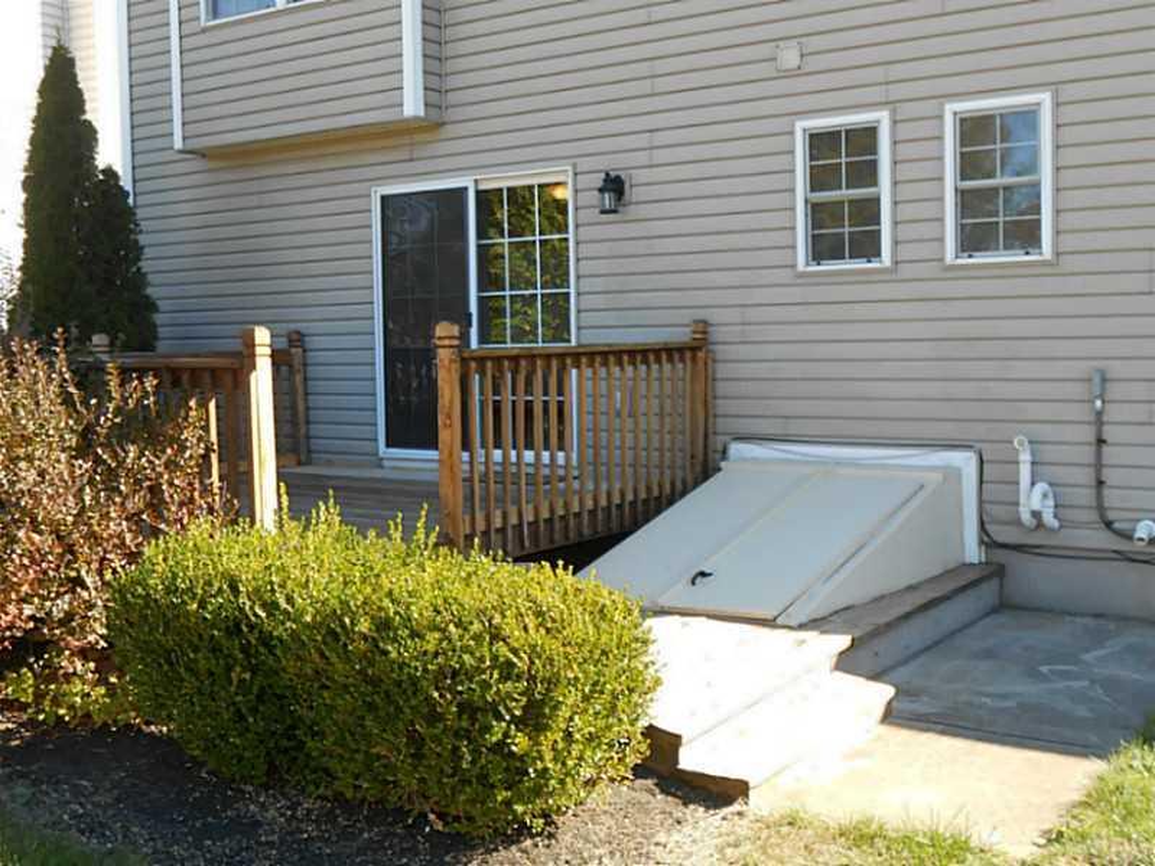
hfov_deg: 42.9
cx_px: 578
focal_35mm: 44
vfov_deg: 32.9
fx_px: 1468
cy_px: 433
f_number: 4.5
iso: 80
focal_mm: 7.8
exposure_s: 1/100
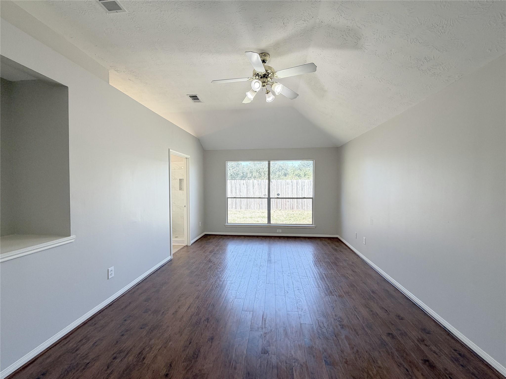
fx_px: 205
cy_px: 190
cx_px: 253
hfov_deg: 102.1
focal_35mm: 14
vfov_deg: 85.7
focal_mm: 2.22
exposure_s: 1/120
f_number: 2.2
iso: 125
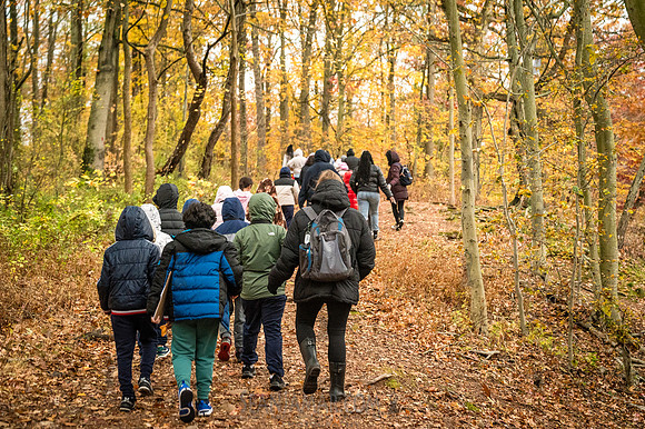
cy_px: 214
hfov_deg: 34.0
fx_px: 1056
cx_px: 322
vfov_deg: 23.0
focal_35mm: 59
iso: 6400
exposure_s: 1/640
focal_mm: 59
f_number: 4
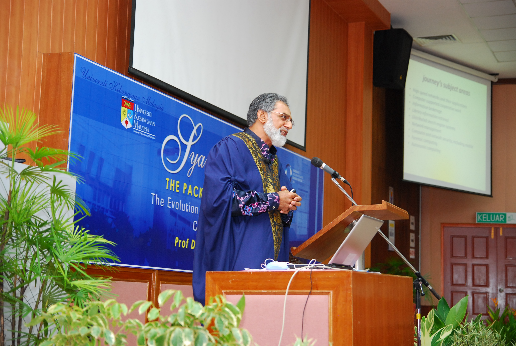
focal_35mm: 66
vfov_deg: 20.7
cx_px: 258
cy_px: 173
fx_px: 948
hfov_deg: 30.5
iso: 500
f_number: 2.8
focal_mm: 44
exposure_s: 1/60
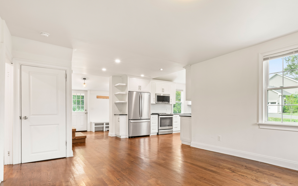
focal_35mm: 22
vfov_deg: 54.6
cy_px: 114
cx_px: 186
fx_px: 179
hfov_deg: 78.2
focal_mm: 16
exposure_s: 1.3
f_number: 11
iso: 250
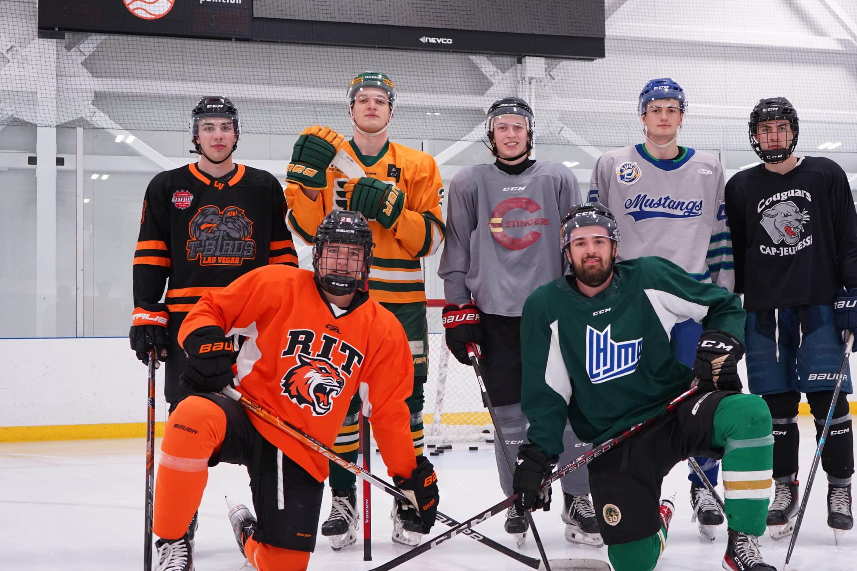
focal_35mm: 56
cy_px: 277
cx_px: 495
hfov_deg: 35.6
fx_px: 1333
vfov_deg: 24.2
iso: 800
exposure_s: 1/100
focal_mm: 46
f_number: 5
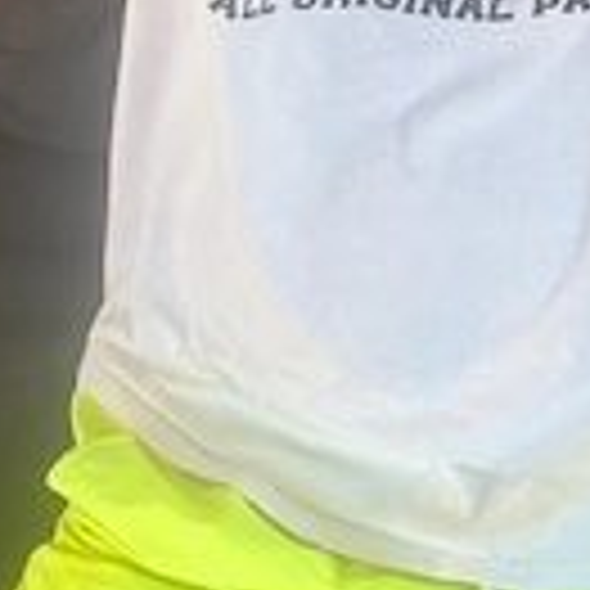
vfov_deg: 21.0
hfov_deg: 21.3
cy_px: 86
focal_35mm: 81
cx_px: 414
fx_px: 1562
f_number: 2.2
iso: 40
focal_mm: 2.71
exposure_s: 1/121
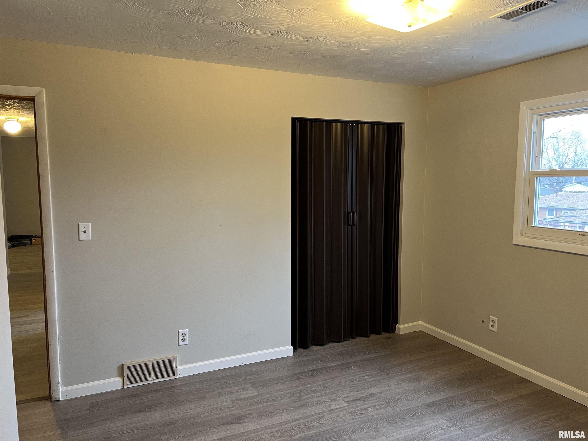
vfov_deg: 53.1
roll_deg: +0.3
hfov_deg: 67.3
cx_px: 294
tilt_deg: -7.0
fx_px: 442
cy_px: 220
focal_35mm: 26
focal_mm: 5.7
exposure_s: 1/60
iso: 200
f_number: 1.5
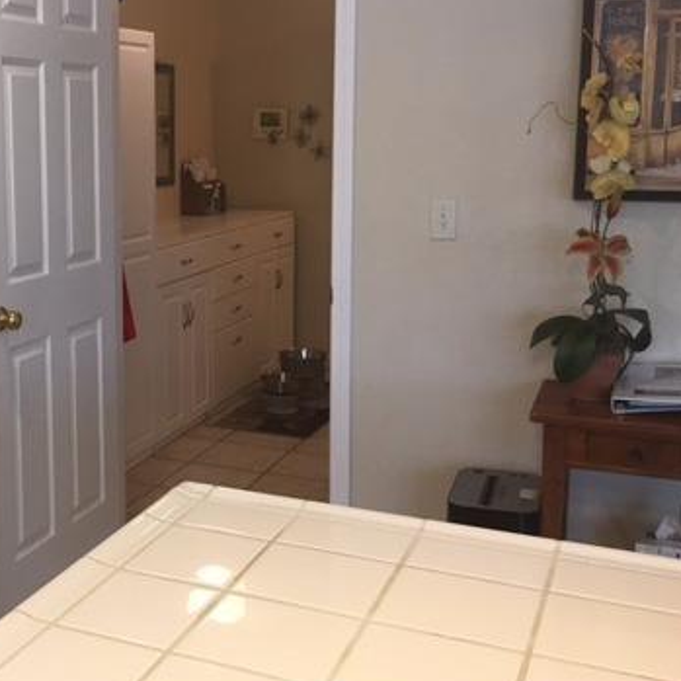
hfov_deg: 34.5
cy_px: 273
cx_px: 96
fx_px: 1046
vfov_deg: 35.9
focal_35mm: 47
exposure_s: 1/30
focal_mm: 4.15
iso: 32
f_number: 2.2
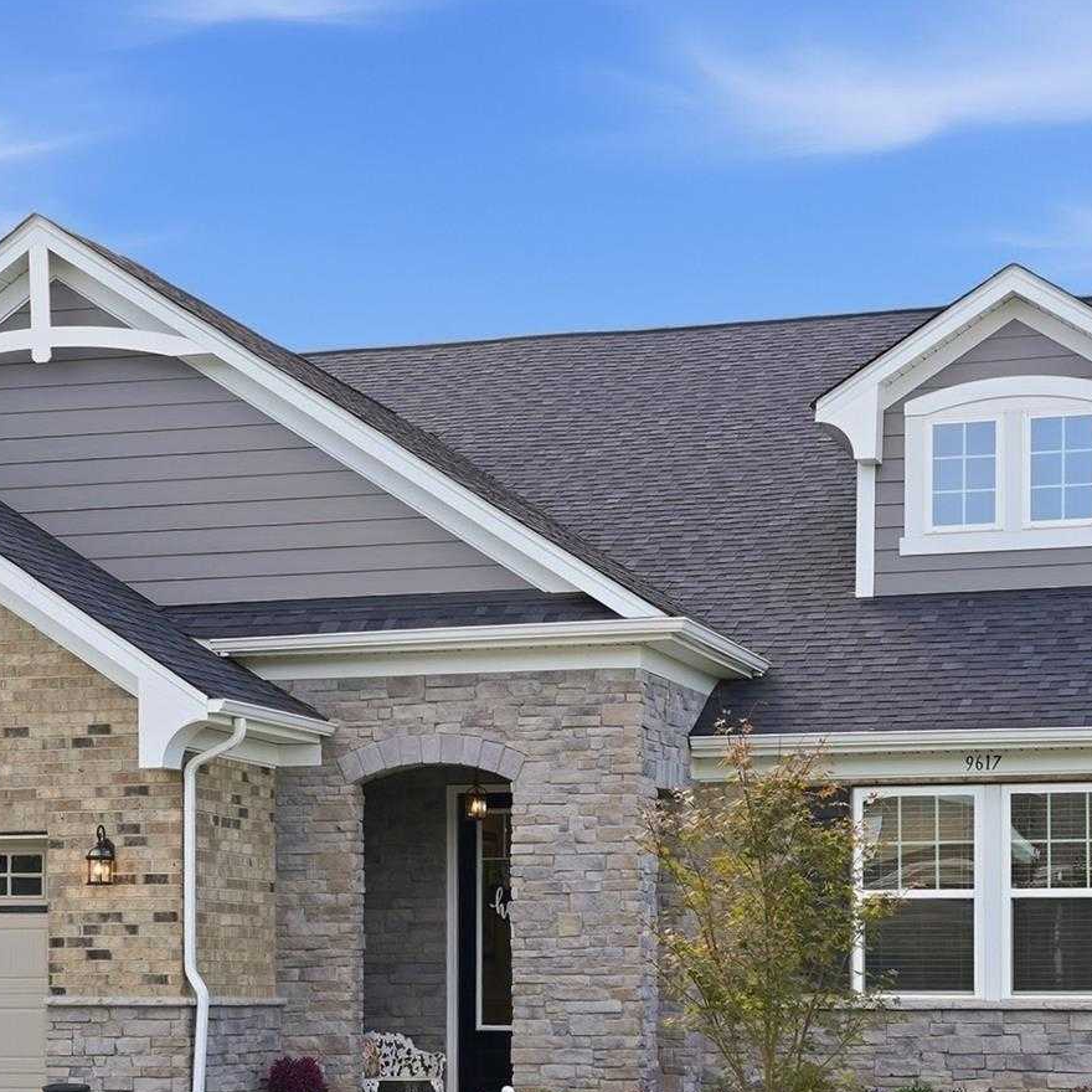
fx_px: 3034
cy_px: 703
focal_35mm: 85
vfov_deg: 20.4
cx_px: 326
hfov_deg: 20.3
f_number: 6.3
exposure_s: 1/160
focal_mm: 43
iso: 100
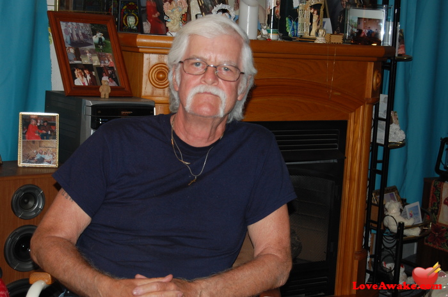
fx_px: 932
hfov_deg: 27.0
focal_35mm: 75
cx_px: 224
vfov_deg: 18.1
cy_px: 148
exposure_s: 1/60
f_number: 5.6
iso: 400
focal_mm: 50
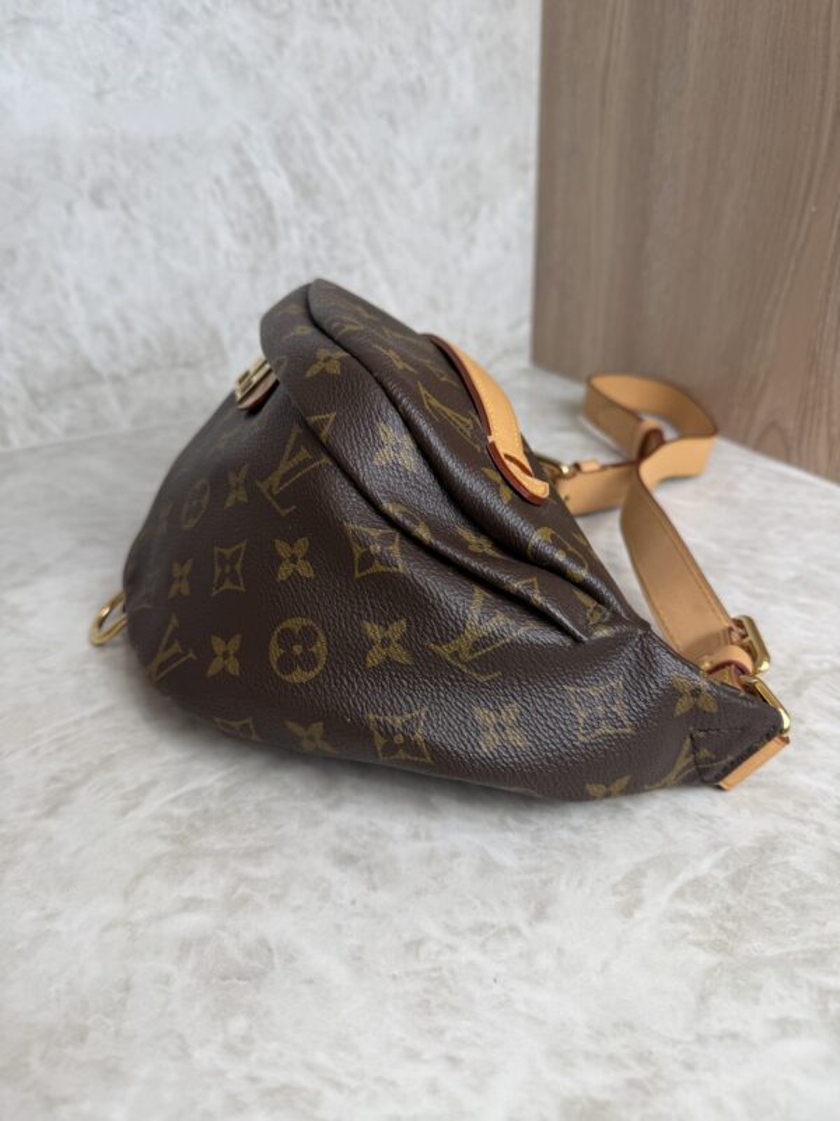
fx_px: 777
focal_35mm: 24
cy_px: 560
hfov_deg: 56.8
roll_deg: +1.2
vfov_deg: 71.6
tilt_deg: -27.8
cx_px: 420
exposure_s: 1/120
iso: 80
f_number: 1.78
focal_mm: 6.76
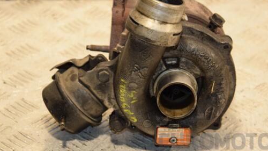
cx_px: 149
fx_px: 938
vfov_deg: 9.2
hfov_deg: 16.3
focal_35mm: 132
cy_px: 70
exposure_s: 1/125
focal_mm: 70
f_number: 5.3
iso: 800
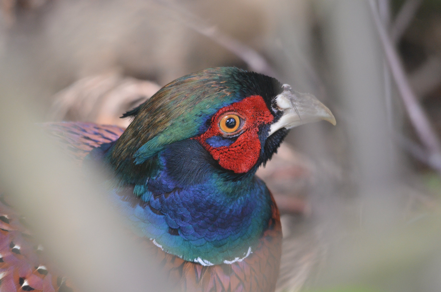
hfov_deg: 2.8
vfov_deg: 1.8
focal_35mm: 750
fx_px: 9168
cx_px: 220
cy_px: 146
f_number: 6.3
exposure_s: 1/125
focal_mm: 500
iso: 1600
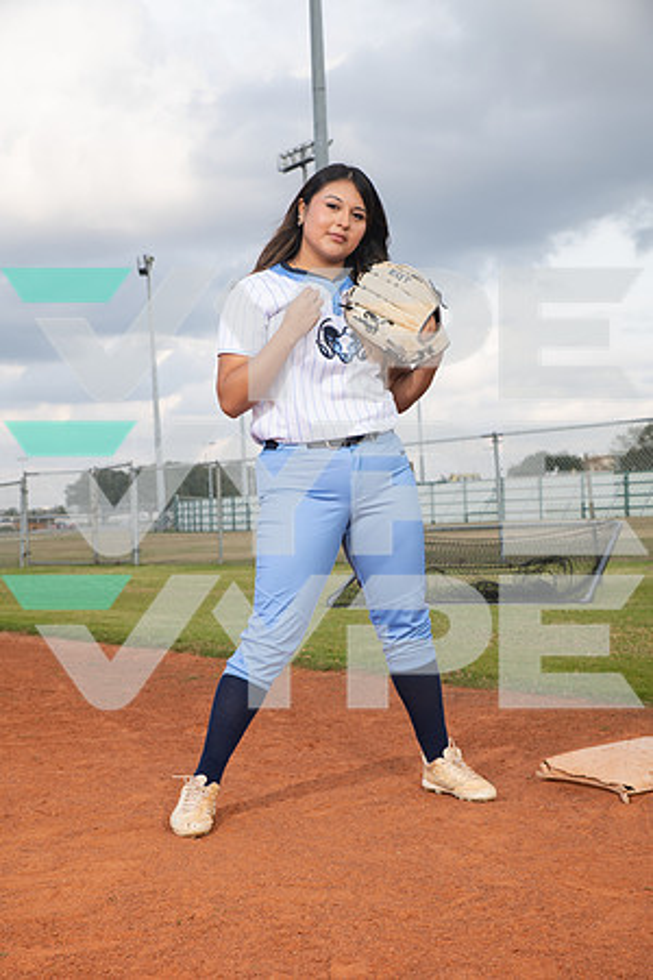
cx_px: 326
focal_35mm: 55
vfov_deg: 36.2
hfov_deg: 24.6
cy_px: 490
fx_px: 1496
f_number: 8
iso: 200
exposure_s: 1/250
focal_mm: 55
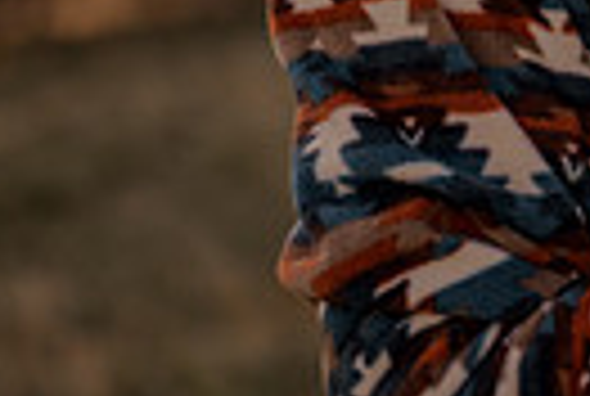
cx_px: 1135
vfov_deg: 6.1
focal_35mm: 221
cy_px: -344
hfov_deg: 8.8
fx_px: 3630
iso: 250
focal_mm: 50
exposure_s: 1/1600
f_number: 1.8
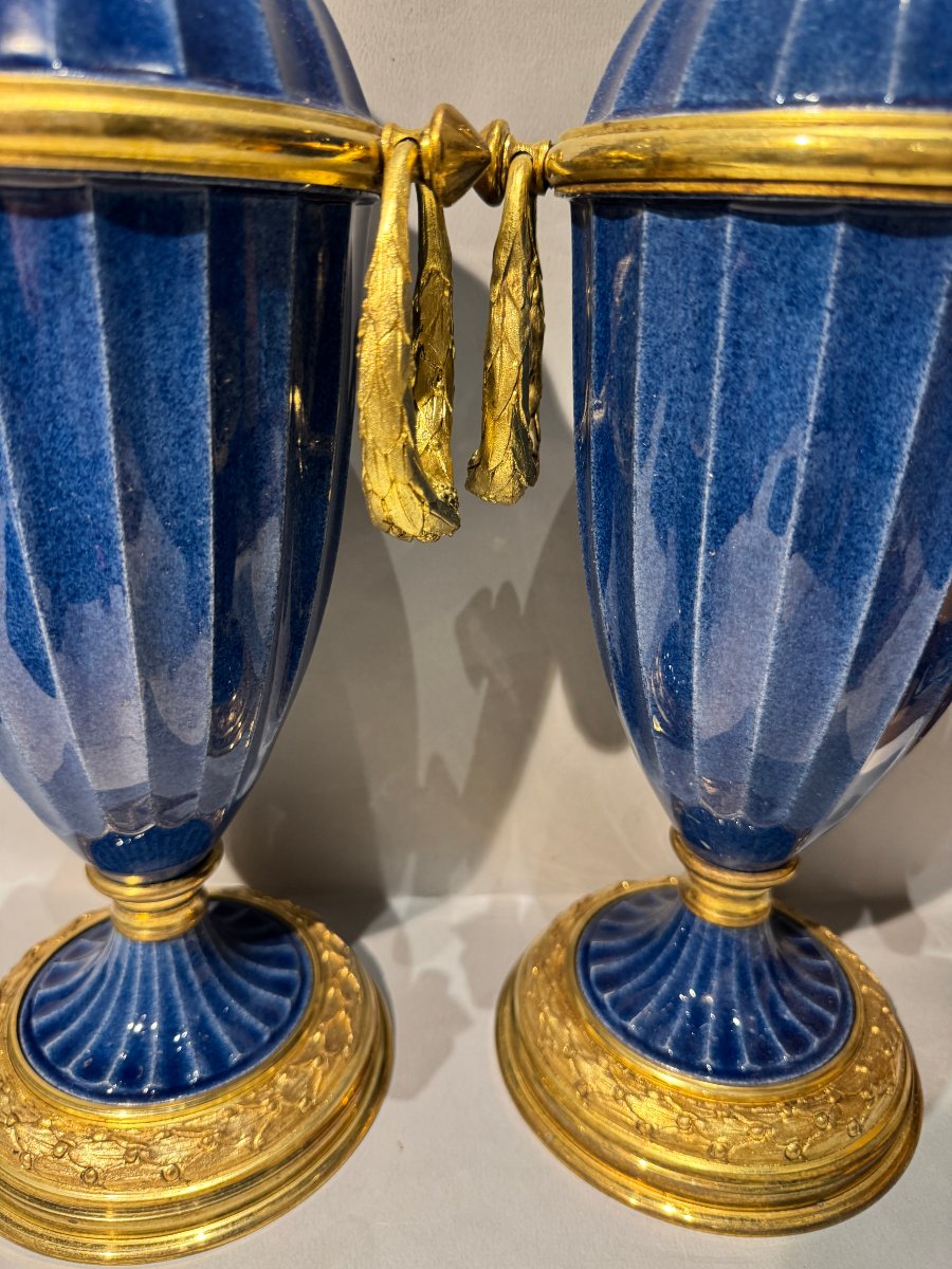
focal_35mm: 24
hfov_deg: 56.8
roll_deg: -2.3
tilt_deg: -22.8
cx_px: 476
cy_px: 634
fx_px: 880
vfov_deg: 71.6
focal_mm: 6.76
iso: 200
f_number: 1.78
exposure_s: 1/50
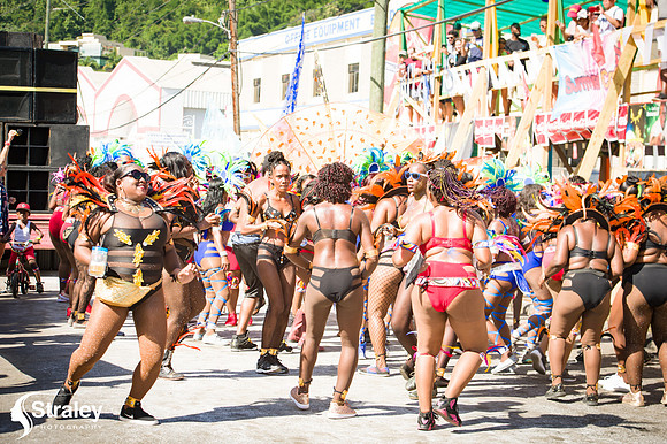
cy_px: 222
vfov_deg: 17.5
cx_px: 334
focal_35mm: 78
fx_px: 1444
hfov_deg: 26.0
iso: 100
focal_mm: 78
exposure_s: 1/200
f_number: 8
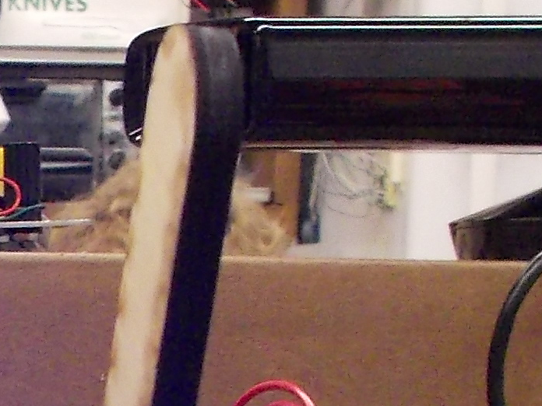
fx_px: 2380
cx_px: -337
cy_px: 864
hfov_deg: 12.2
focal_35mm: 152
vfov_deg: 9.1
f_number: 3.3
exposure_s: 1/25
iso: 250
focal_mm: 4.1
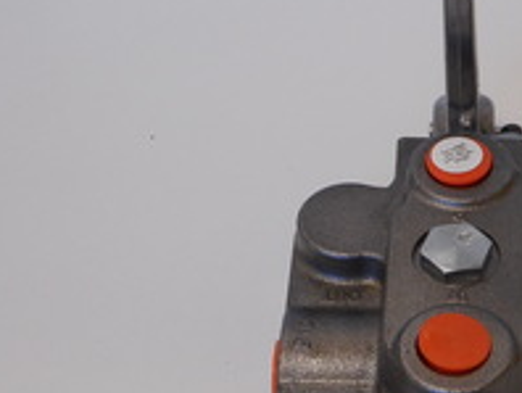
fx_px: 1676
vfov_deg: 13.3
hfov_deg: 17.6
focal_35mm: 111
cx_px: 414
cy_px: 286
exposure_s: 1/30
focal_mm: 7.9
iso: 140
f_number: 4.7
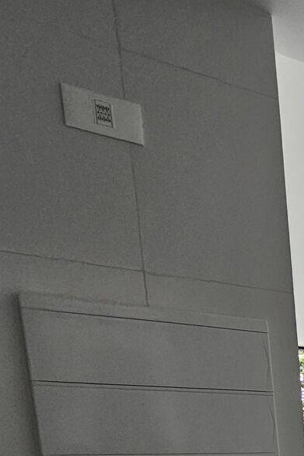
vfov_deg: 35.5
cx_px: 663
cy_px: 540
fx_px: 558
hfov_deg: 17.2
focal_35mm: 44
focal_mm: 2.2
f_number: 2.2
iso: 125
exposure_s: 1/77.4
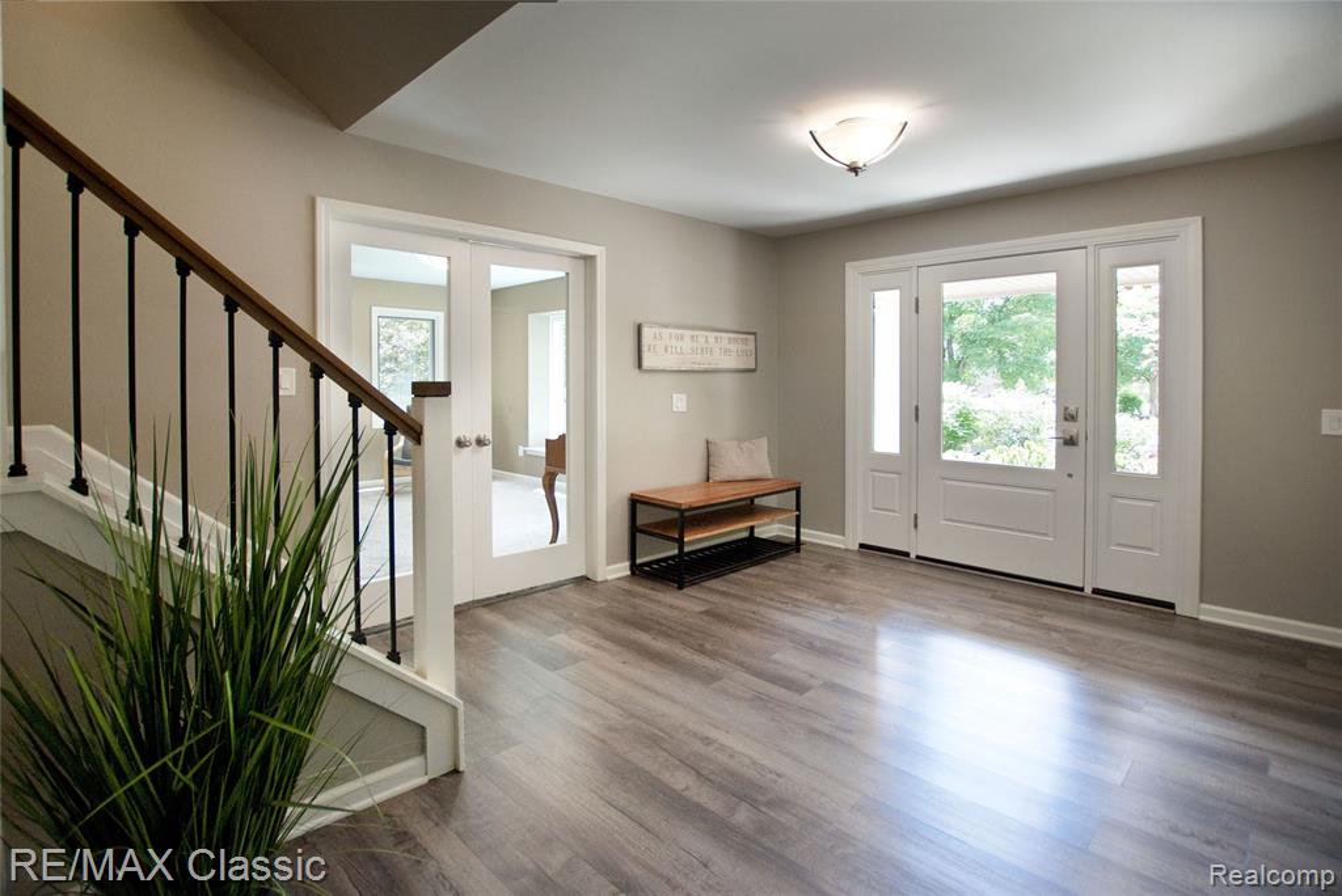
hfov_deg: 100.4
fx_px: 559
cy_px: 448
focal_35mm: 15
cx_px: 671
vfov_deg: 77.4
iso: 640
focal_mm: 10
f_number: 3.5
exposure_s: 1/80
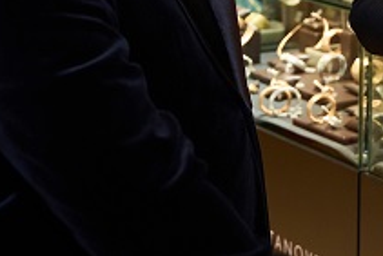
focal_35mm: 127
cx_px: 517
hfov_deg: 15.2
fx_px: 1355
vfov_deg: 10.1
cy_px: -224
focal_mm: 33.6
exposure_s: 1/160
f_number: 3.5
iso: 1600
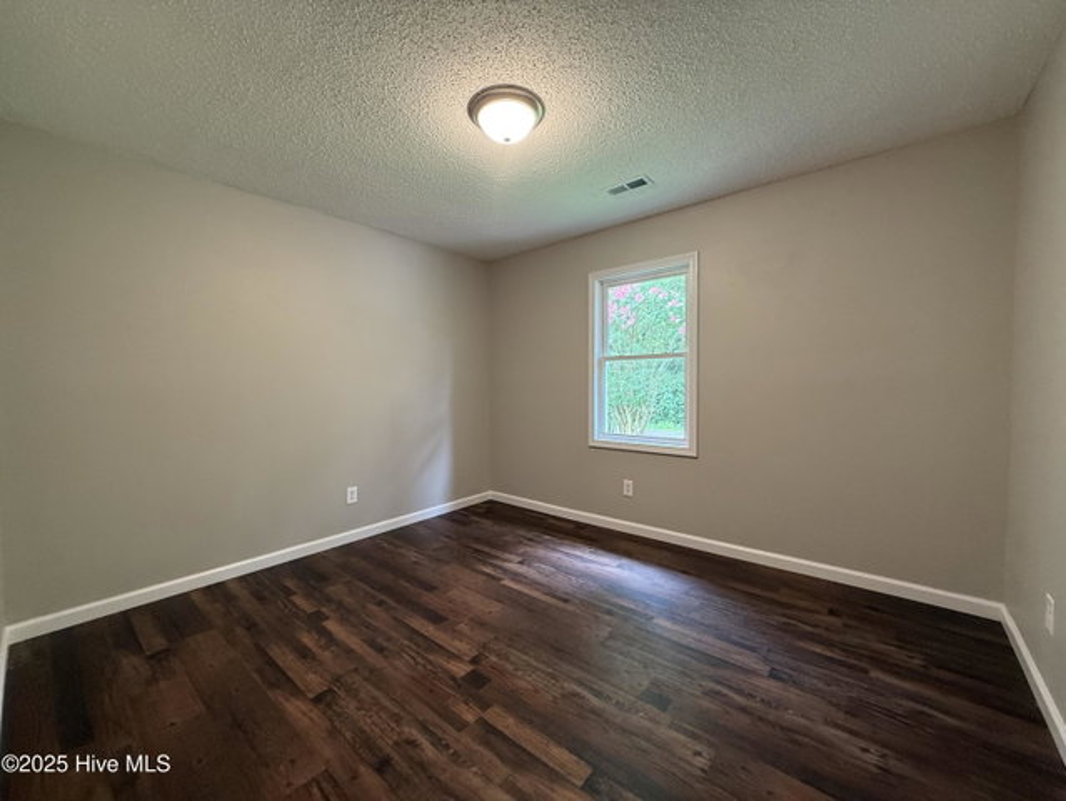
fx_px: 431
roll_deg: +0.0
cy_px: 400
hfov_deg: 102.0
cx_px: 533
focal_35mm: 14
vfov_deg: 85.7
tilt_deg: -1.9
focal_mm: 2.22
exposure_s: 1/60
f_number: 2.2
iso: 320
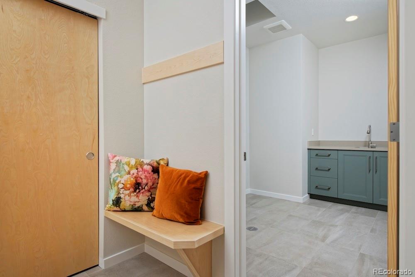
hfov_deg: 84.0
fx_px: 231
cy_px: 138
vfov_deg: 61.9
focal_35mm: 20
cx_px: 208
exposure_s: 1/200
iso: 800
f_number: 13
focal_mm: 20
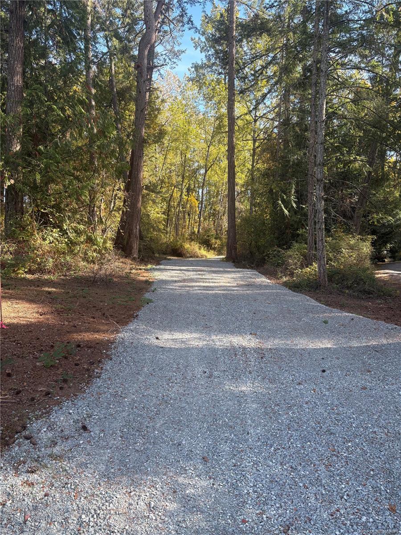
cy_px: 268
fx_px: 402
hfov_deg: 53.1
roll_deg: -0.4
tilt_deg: -4.7
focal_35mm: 26
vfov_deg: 67.3
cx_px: 200
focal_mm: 5.96
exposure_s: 1/409
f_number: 1.6
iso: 64
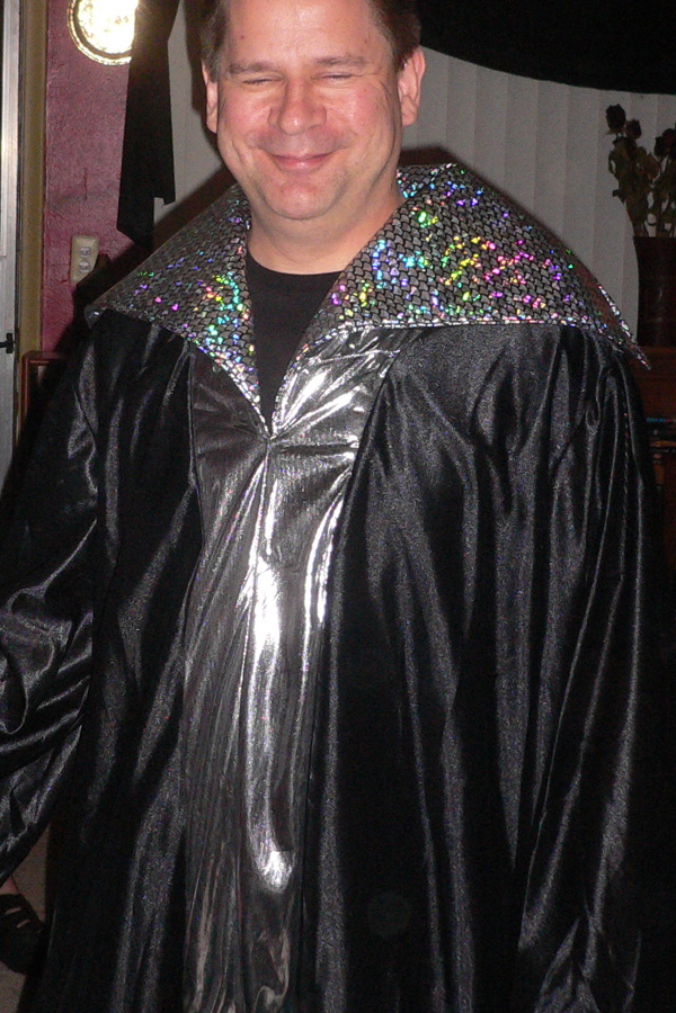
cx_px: 137
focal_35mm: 69
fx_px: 1943
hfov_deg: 19.5
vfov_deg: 29.2
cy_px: 411
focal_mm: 5.8
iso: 200
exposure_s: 1/60
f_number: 2.8
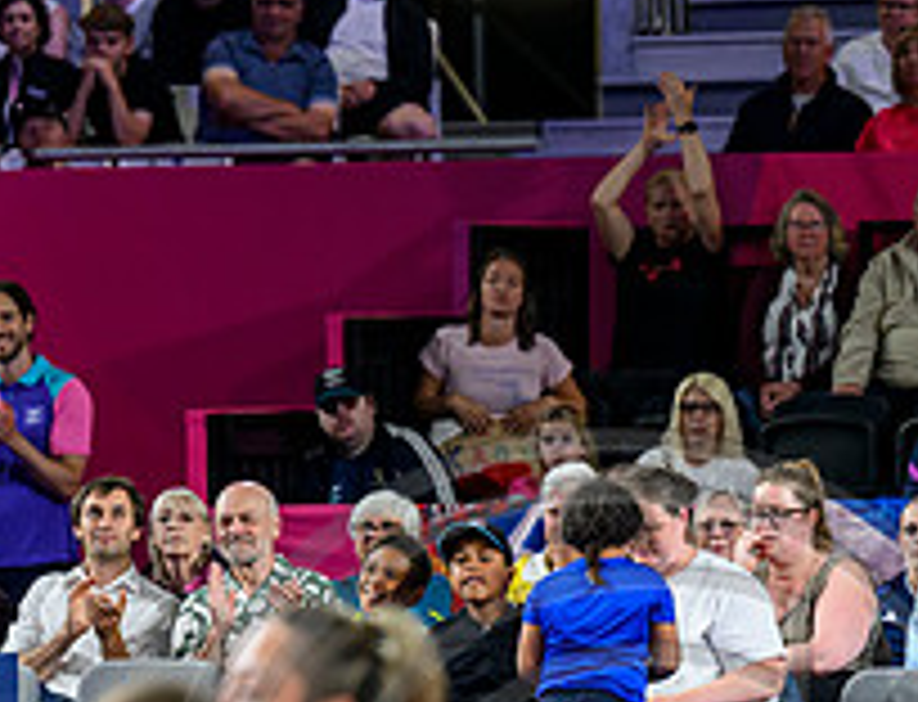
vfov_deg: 3.3
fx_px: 11992
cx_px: 376
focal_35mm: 449
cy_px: 853
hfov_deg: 4.4
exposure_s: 1/1600
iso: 2500
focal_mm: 140
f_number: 3.2
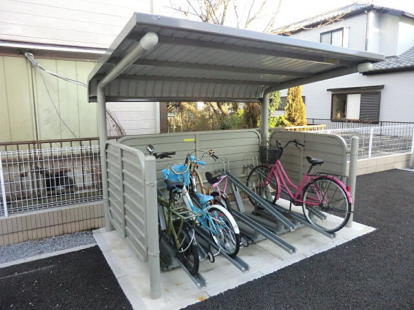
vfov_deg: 56.8
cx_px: 207
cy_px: 155
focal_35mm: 24
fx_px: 287
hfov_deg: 71.6
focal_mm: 4.3
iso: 400
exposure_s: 1/320
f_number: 3.2
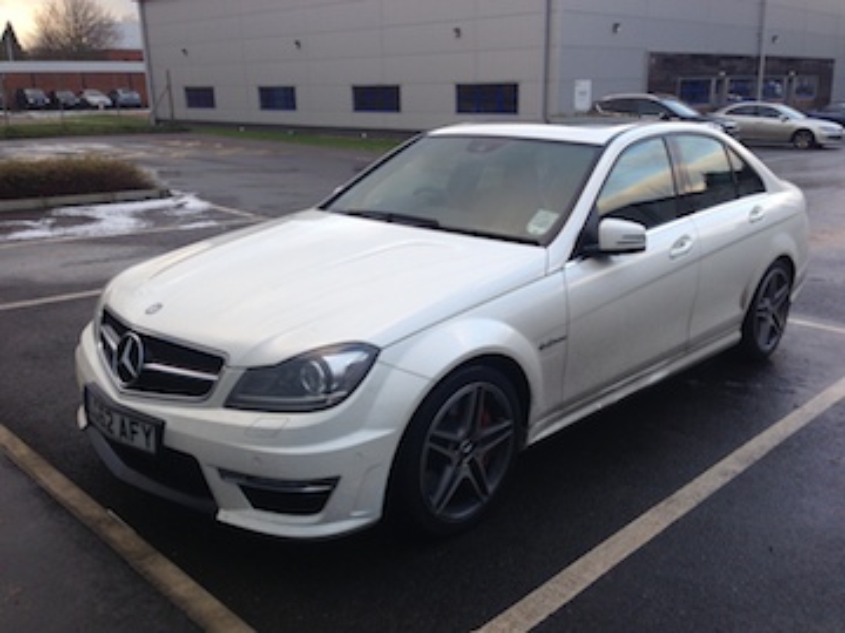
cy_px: 316
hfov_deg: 55.4
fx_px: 806
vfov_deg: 42.9
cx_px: 422
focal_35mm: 33
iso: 50
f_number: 2.4
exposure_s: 1/135
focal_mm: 4.13
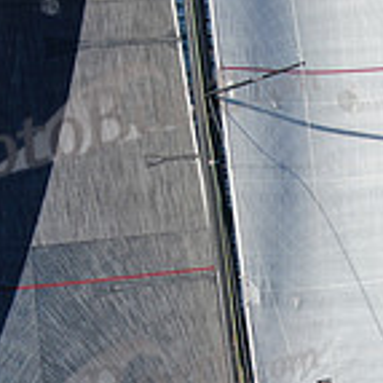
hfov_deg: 10.0
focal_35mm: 172
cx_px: 477
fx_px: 2153
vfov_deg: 9.9
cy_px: 516
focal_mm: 8.6
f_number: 3.8
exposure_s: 1/800
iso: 100
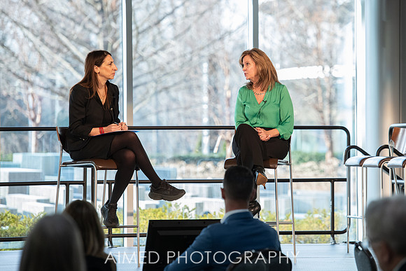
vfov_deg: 6.8
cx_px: 233
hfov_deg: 10.2
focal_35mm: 201
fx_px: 2268
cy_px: 116
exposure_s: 1/200
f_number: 4.5
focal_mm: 175
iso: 1600
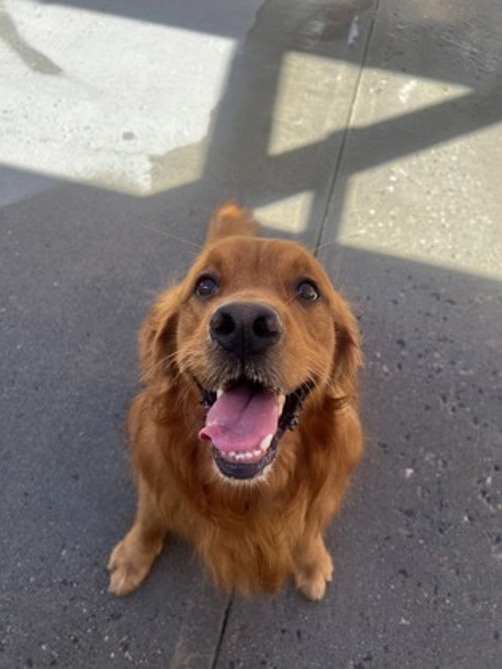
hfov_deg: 53.1
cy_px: 334
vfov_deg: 67.3
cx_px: 251
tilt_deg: -58.1
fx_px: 503
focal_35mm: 26
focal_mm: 5.7
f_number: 1.5
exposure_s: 1/808
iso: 50
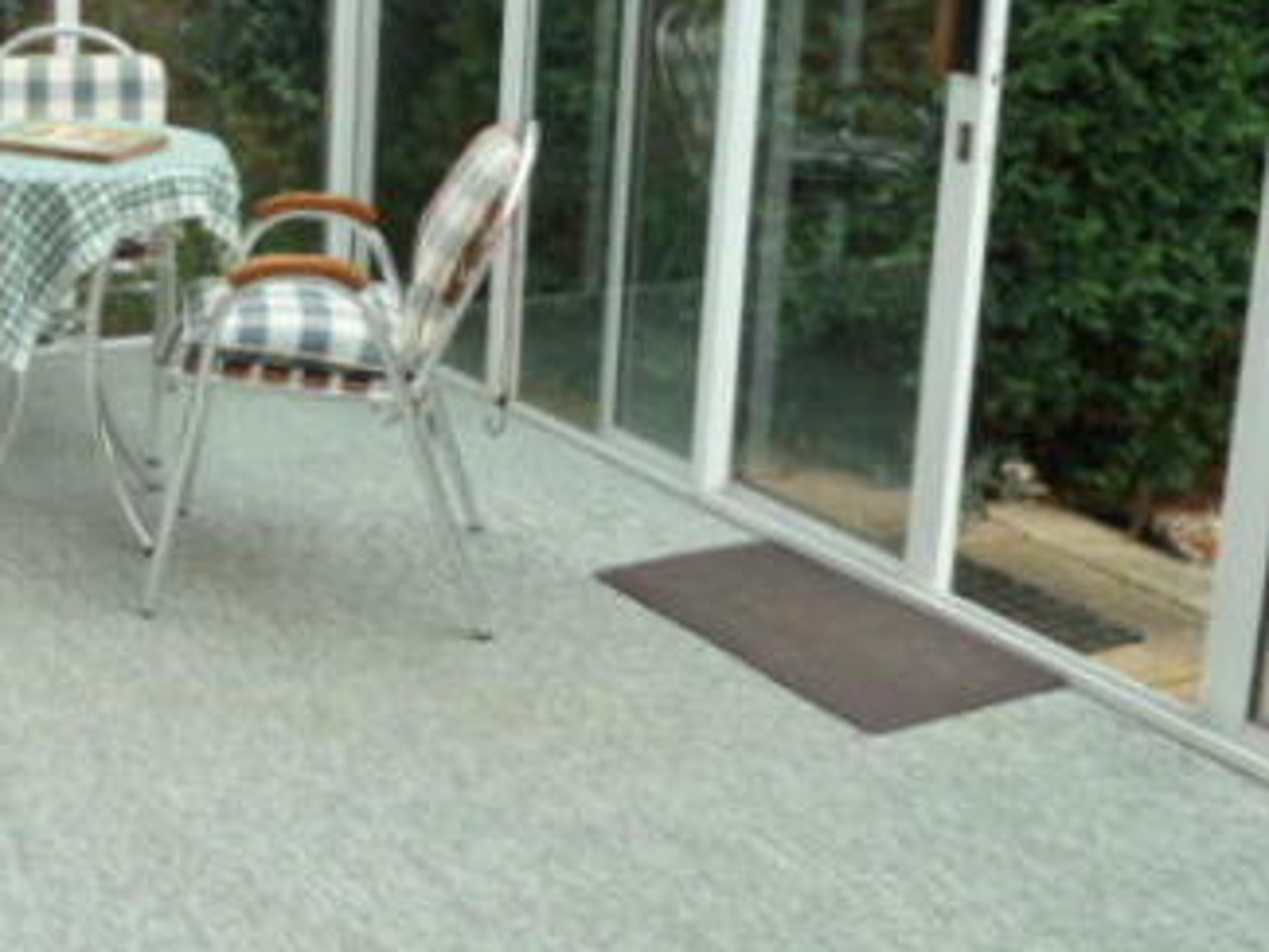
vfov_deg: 27.6
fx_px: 1907
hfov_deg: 35.0
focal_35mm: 52
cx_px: 162
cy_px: 224
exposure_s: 1/50
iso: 80
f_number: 3.4
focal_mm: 4.7
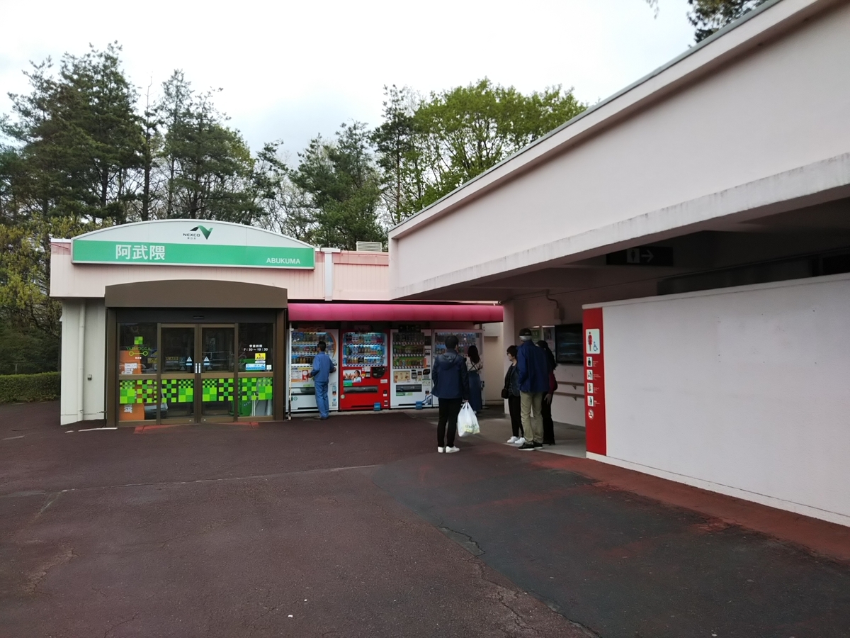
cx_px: 425
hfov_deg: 60.0
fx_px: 737
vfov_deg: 46.8
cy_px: 319
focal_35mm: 30
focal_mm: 4
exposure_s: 1/327
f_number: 2.2
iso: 20
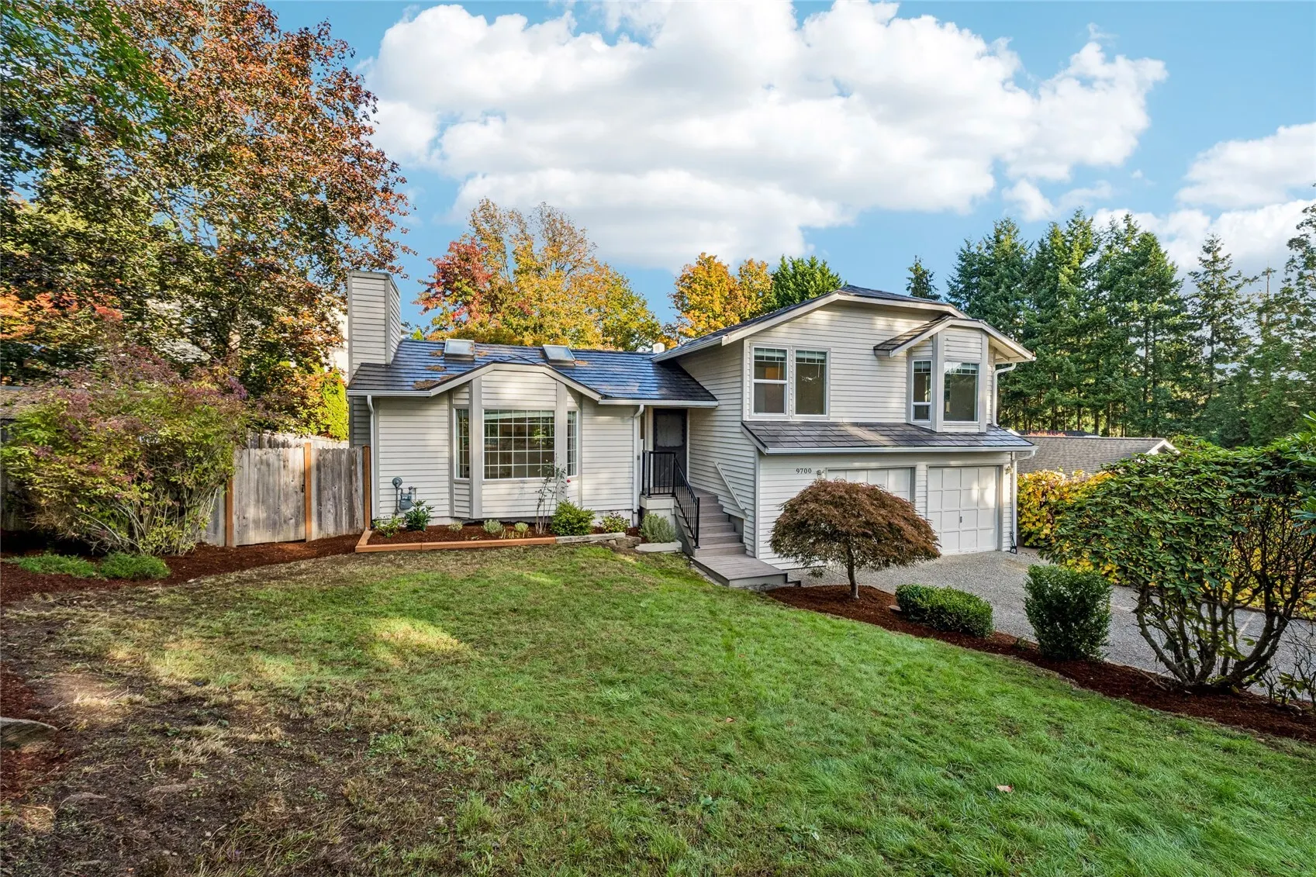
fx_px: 548
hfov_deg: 100.4
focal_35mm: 15
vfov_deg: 77.3
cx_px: 658
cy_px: 438
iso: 250
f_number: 9
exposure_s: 1/80
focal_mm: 10
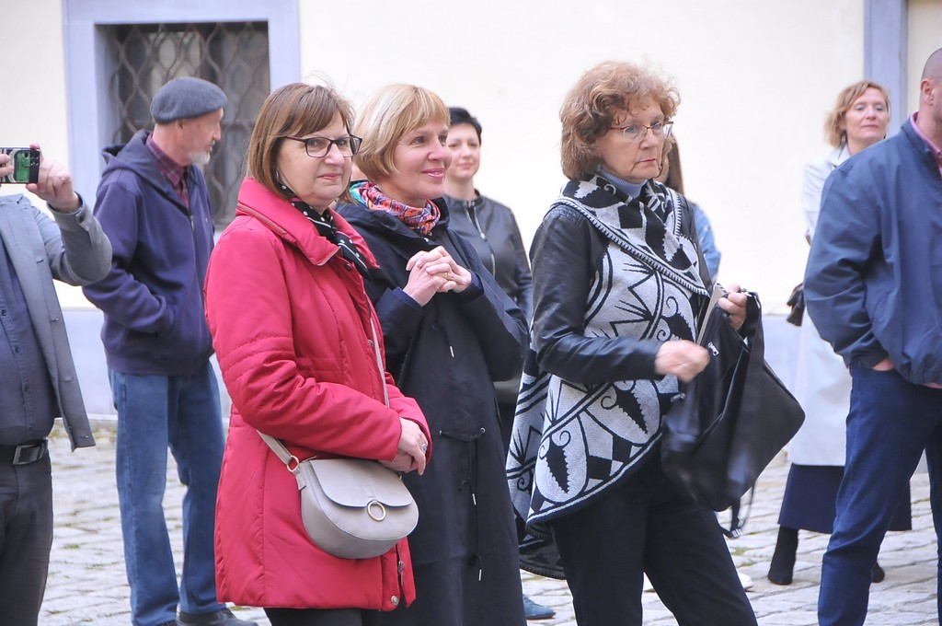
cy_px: 313
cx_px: 471
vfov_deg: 8.7
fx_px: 4116
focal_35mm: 158
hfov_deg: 13.1
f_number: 5.3
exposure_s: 1/30
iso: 800
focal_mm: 105
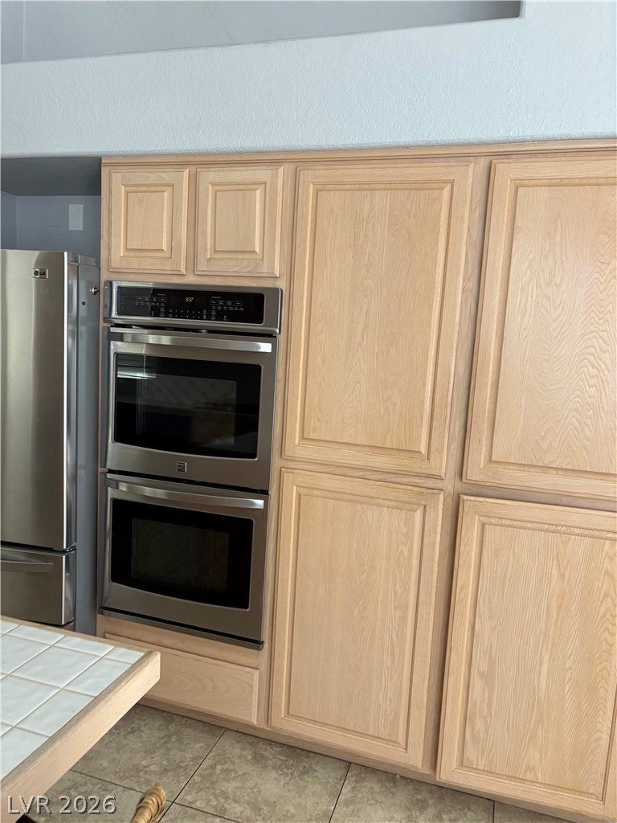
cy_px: 412
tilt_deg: -5.7
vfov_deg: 67.3
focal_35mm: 26
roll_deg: -4.6
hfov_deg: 53.1
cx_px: 308
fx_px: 618
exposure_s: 1/102
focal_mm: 5.96
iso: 125
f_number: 1.6
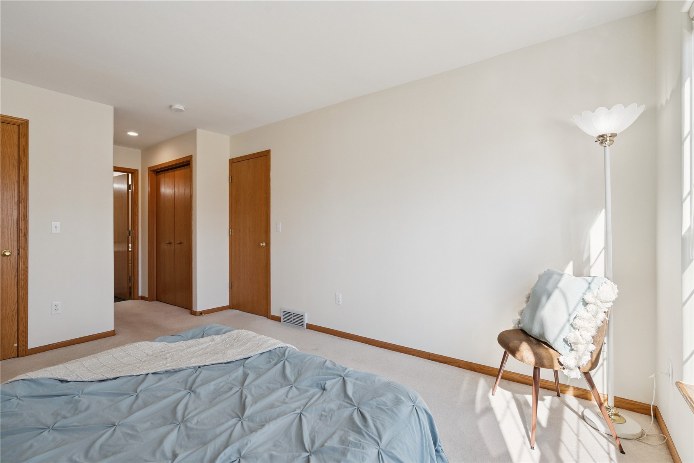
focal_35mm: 16
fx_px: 308
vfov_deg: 73.7
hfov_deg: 96.7
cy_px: 232
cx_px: 347
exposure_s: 1/200
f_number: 8
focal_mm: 16
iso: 800
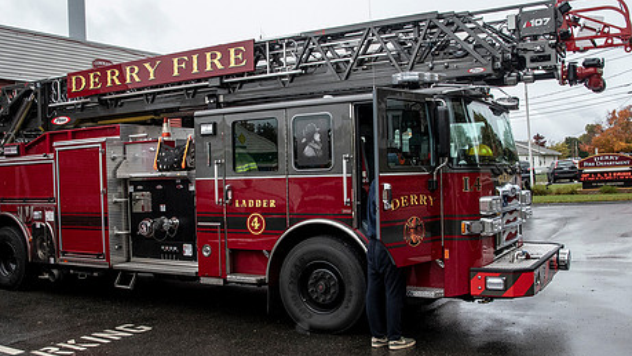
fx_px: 586
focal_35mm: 35
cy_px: 186
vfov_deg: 33.7
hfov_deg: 56.6
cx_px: 292
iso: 2000
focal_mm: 16
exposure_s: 1/4000
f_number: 4
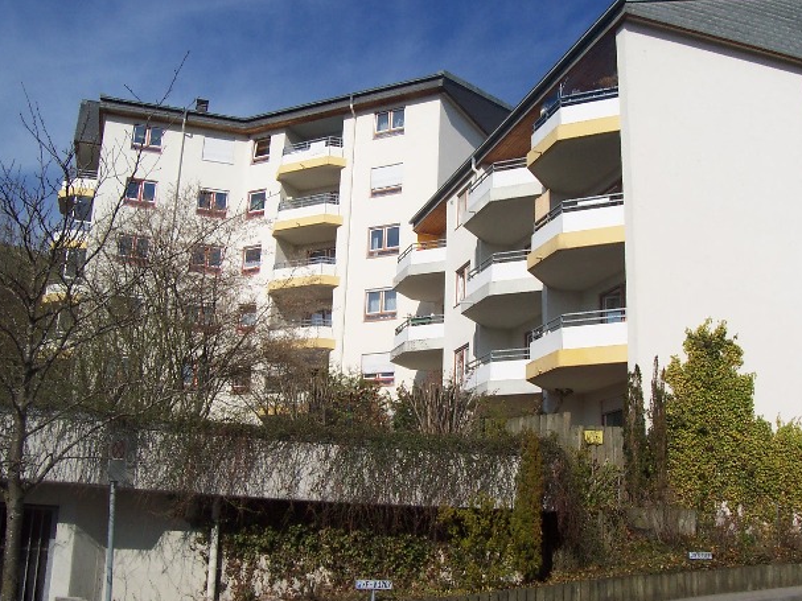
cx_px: 416
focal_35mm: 39
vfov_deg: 36.8
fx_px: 903
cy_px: 314
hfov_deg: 47.9
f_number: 5.6
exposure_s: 1/1000
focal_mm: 5.6
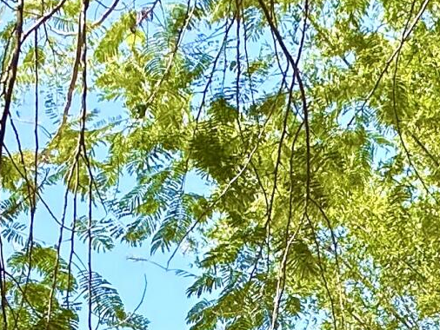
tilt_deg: +1.4
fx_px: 1056
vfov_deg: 15.1
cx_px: 241
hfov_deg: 23.5
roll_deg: +1.8
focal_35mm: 83
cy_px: 620
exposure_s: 1/1366
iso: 50
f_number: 2.2
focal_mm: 2.22
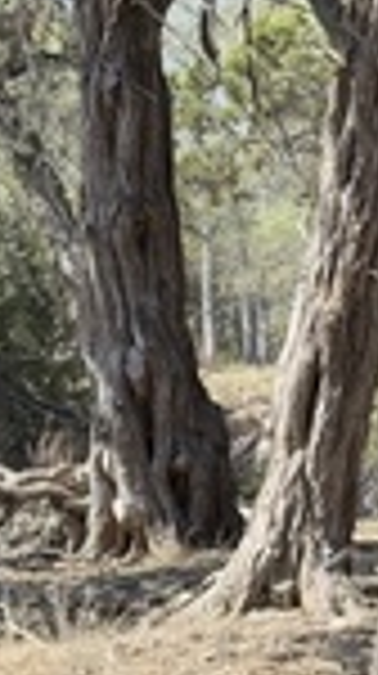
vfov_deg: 9.7
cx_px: 432
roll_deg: +0.4
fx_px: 3987
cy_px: 405
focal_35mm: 223
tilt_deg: +4.6
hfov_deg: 5.4
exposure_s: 1/928
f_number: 1.78
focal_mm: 6.76
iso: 64
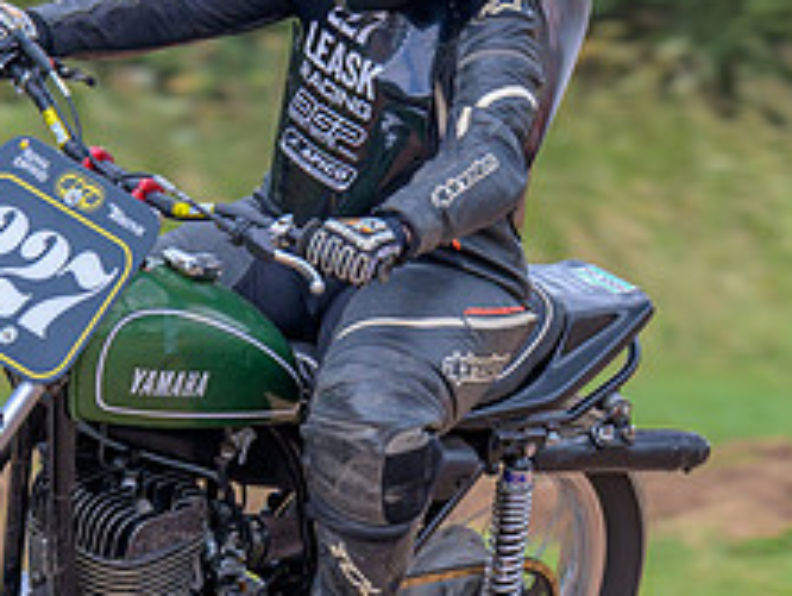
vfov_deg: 2.6
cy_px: 324
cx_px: 89
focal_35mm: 577
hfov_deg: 3.4
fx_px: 13216
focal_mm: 135
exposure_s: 1/320
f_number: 4
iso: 250
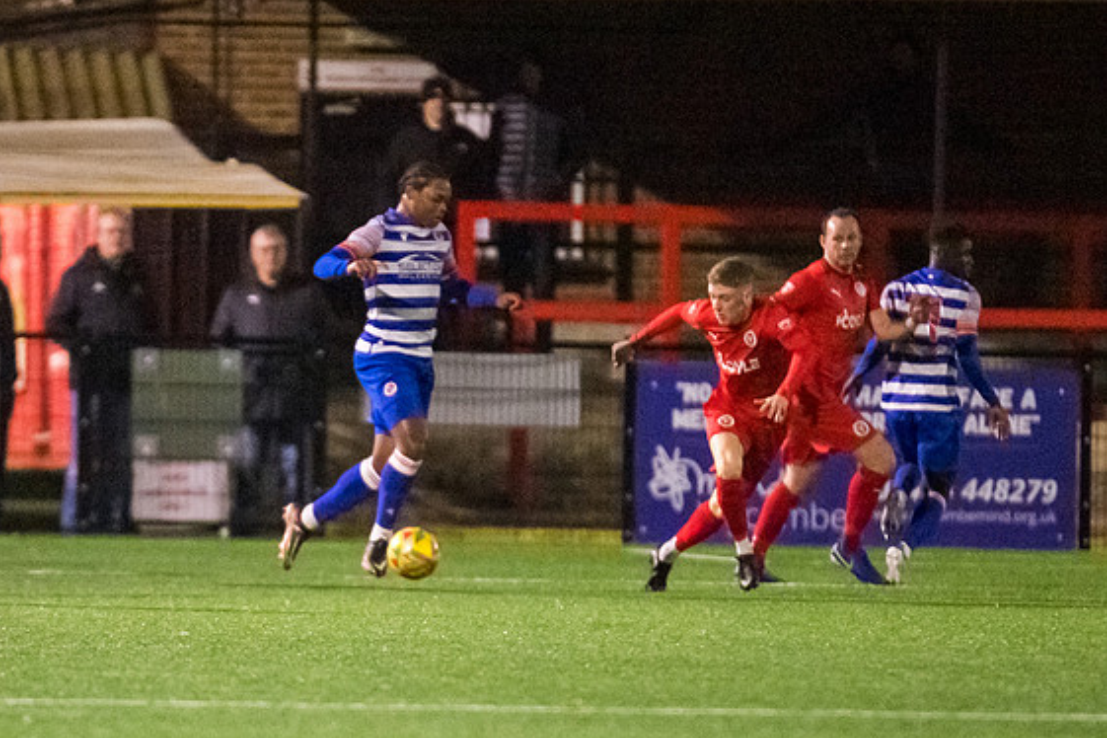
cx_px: 374
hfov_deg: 3.2
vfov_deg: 2.1
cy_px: 460
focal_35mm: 646
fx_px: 19863
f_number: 2.8
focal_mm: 300
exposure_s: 1/1250
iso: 8000
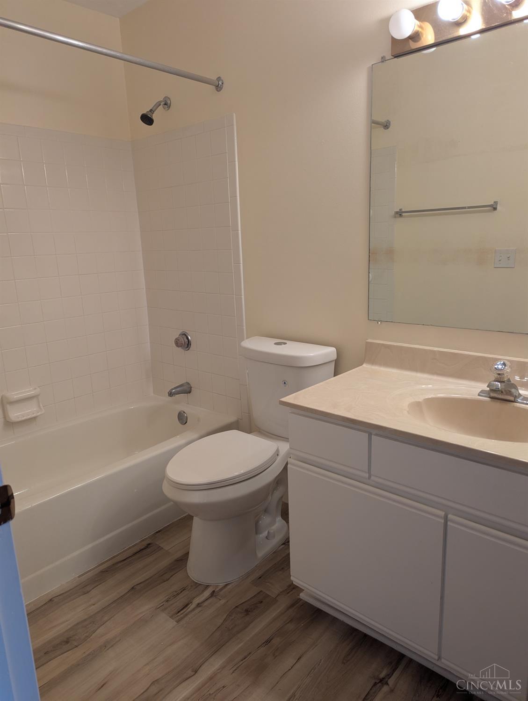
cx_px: 264
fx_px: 487
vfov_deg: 71.5
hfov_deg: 56.9
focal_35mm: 24
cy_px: 350
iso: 154
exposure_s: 1/60
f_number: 1.85
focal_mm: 6.81
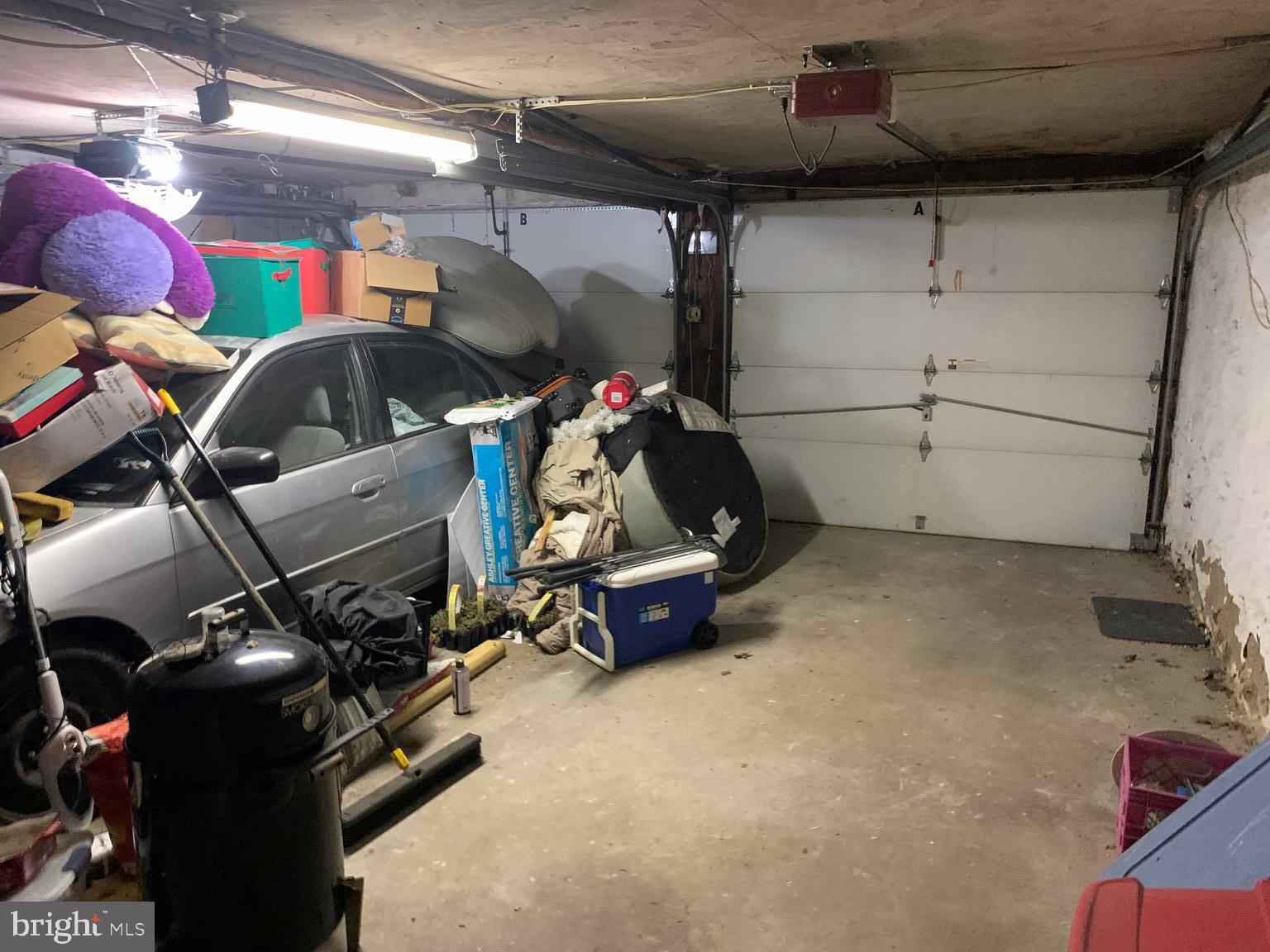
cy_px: 476
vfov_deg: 53.1
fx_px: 954
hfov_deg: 67.3
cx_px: 635
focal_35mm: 26
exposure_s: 1/30
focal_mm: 4.25
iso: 400
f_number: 1.8
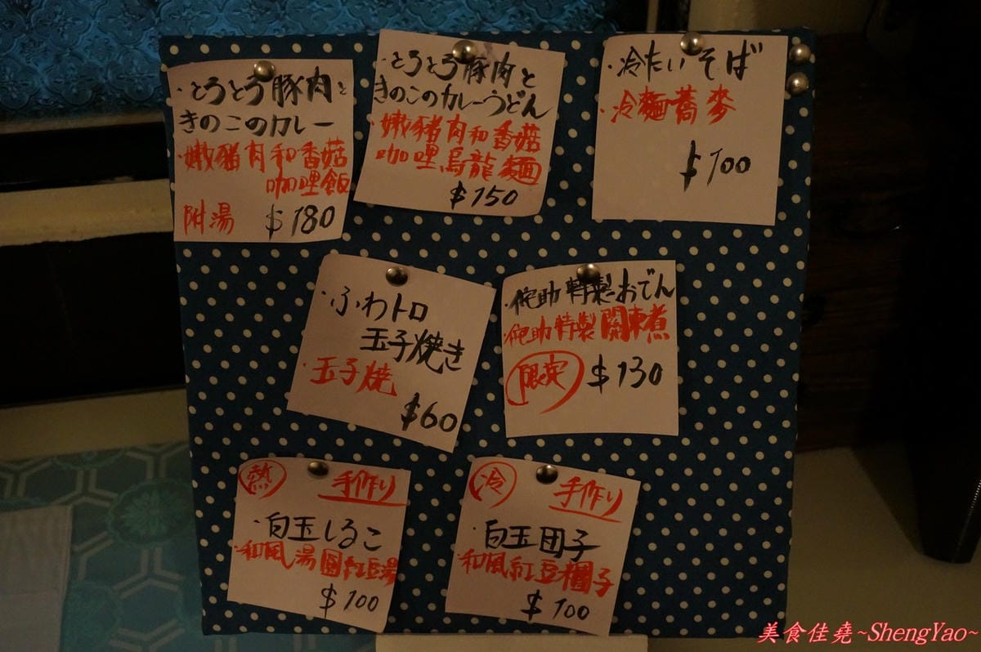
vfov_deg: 30.8
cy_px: 326
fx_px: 1184
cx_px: 490
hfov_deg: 45.0
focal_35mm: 44
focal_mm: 29
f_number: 4.5
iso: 3200
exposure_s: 1/50
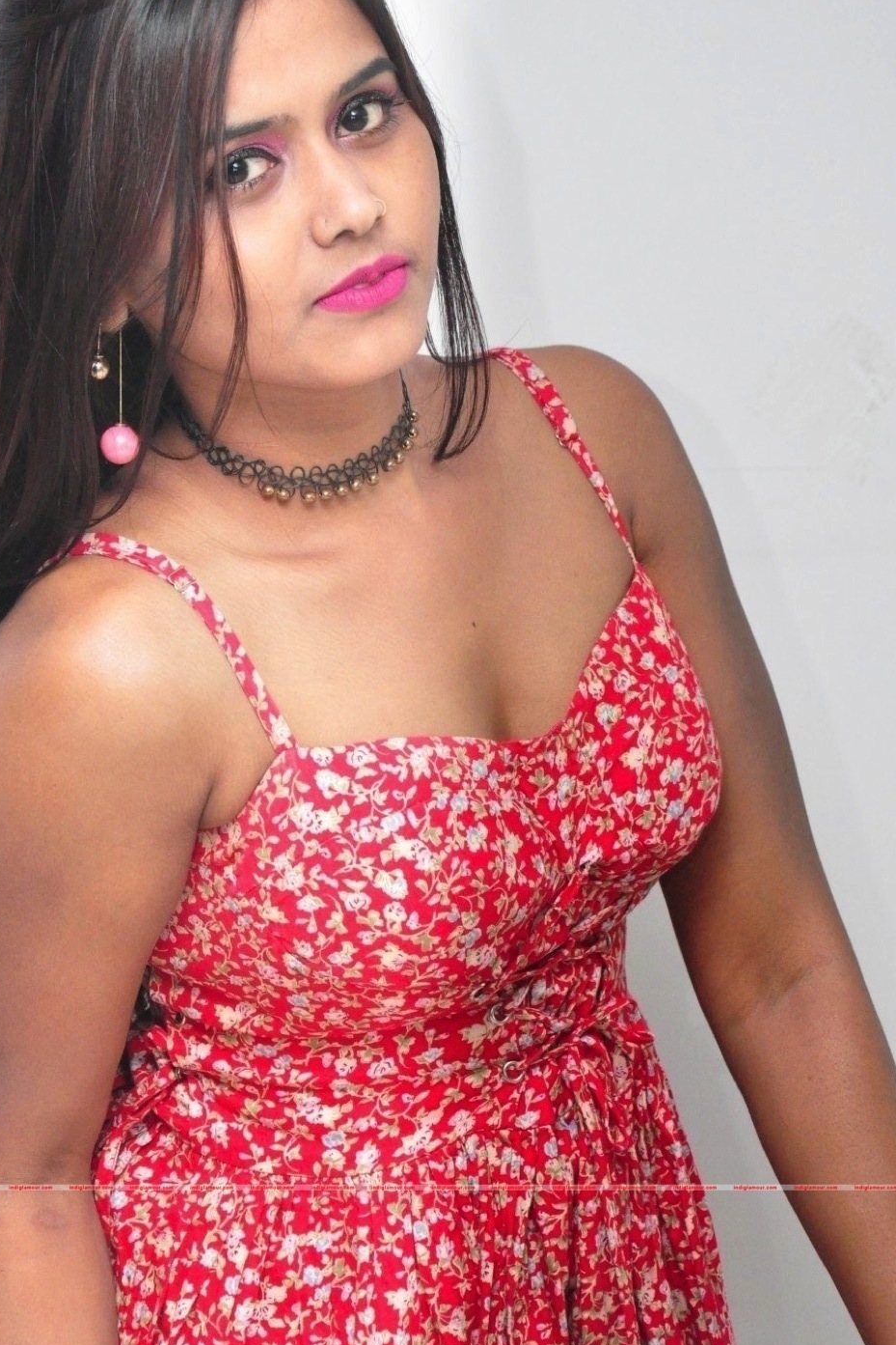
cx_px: 393
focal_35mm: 134
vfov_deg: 15.3
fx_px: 4986
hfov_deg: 10.3
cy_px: 612
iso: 3200
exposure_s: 1/125
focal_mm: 75
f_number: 5.3
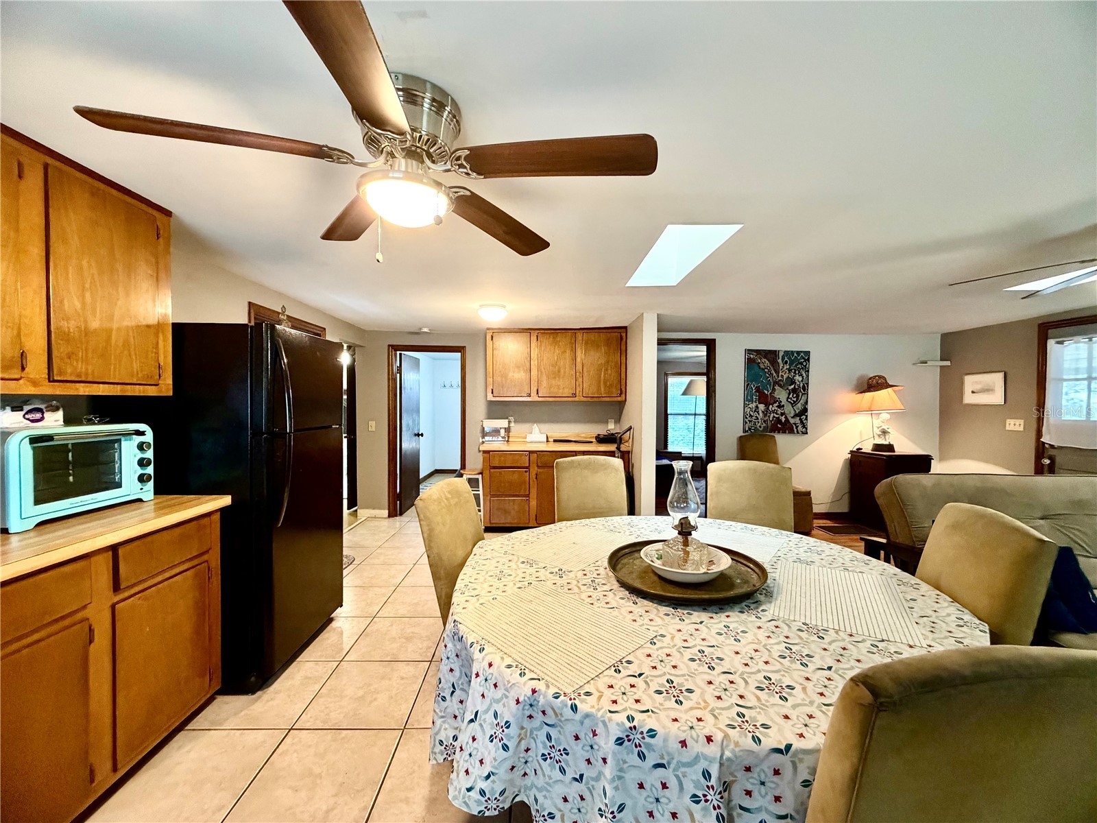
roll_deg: -0.5
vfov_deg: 85.7
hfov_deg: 102.1
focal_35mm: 14
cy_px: 412
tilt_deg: -1.0
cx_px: 548
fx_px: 444
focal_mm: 2.22
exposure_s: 1/60
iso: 640
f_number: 2.2
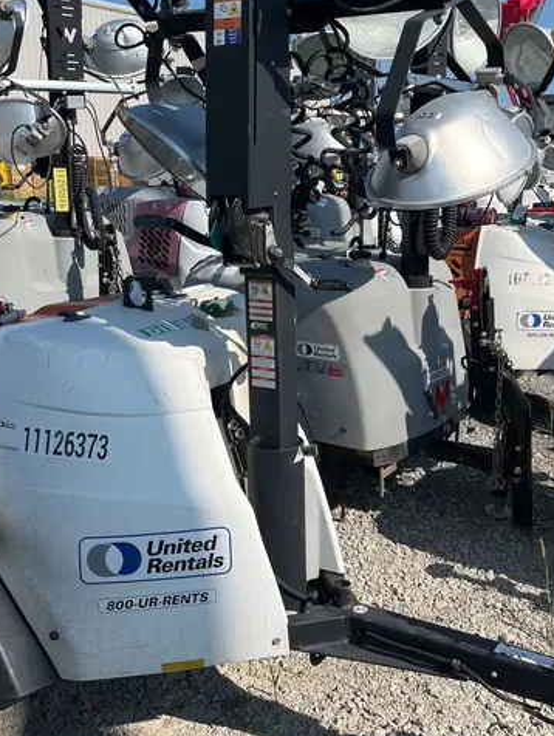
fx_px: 852
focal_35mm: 40
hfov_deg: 36.0
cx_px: 277
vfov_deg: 46.7
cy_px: 353
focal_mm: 5.1
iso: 50
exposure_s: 1/4484
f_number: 1.6
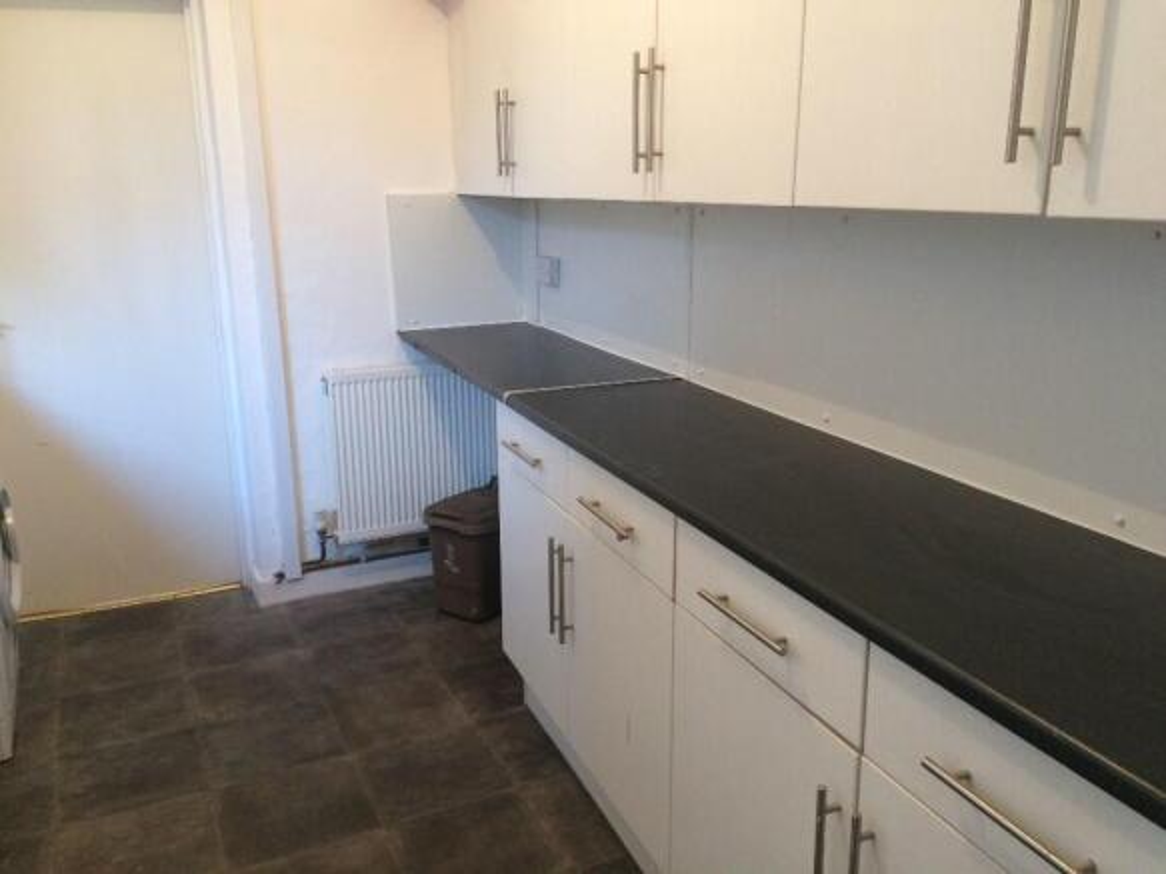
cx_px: 583
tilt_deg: -14.3
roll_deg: +1.3
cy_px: 437
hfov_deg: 61.7
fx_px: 977
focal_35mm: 29
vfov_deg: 48.2
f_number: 2.2
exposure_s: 1/33
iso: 160
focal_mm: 4.15
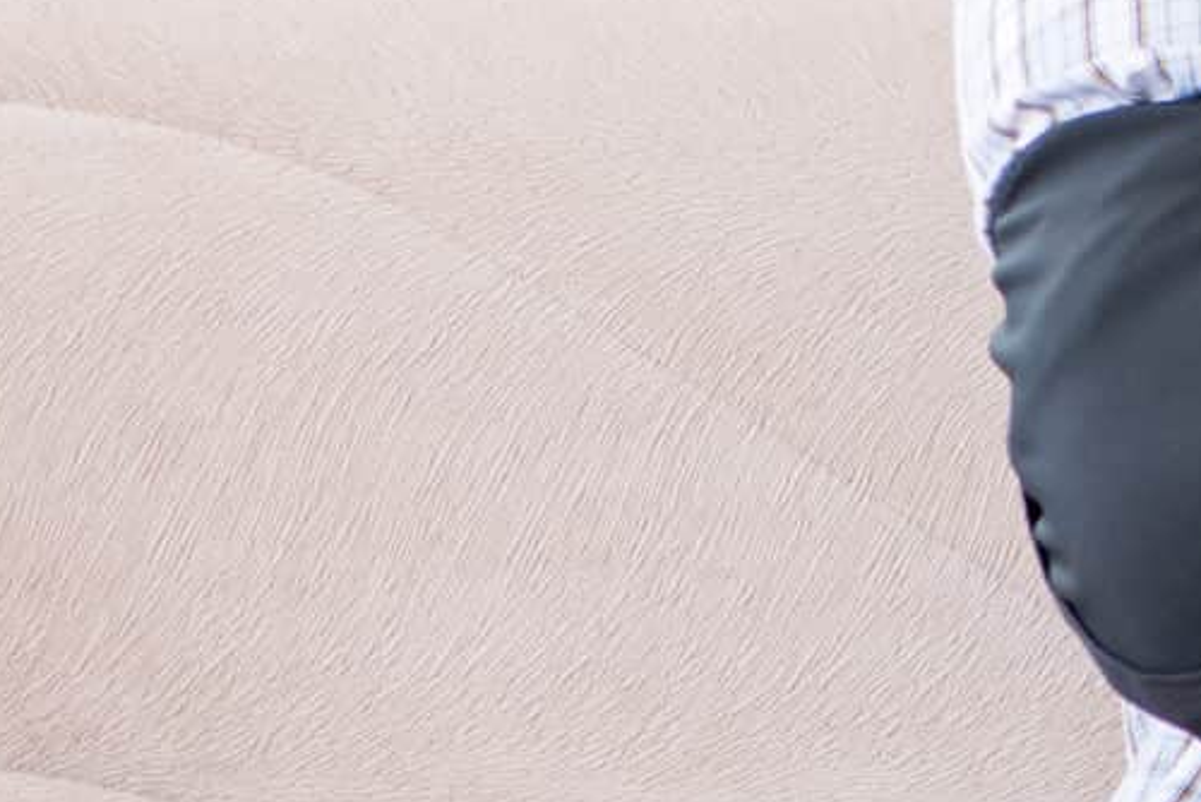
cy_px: -412
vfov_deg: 3.2
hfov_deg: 4.8
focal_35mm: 430
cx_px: 1506
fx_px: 14353
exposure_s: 1/100
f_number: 5
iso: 160
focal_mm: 105
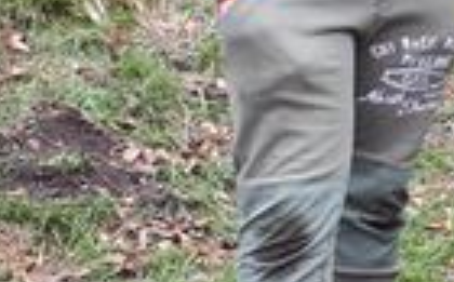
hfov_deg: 14.6
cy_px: -130
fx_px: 1519
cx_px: 846
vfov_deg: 10.3
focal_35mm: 123
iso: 40
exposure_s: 1/191
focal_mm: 3.6
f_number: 1.9
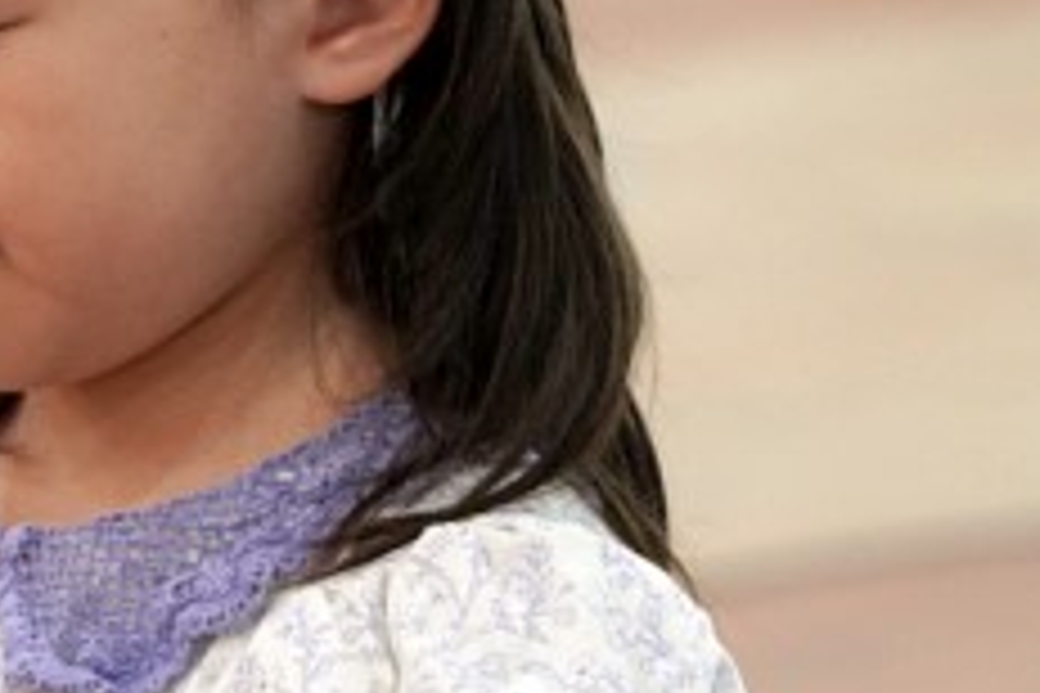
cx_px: -261
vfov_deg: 1.9
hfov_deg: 2.9
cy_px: 544
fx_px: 20481
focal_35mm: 709
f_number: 4
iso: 2000
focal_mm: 182
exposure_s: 1/200
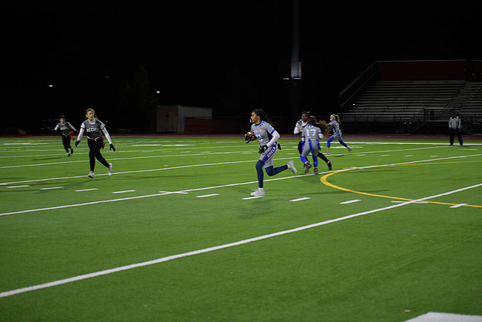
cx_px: 241
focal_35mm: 70
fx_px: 937
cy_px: 161
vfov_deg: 19.5
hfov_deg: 28.8
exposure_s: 1/200
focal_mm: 70
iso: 720
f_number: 2.8
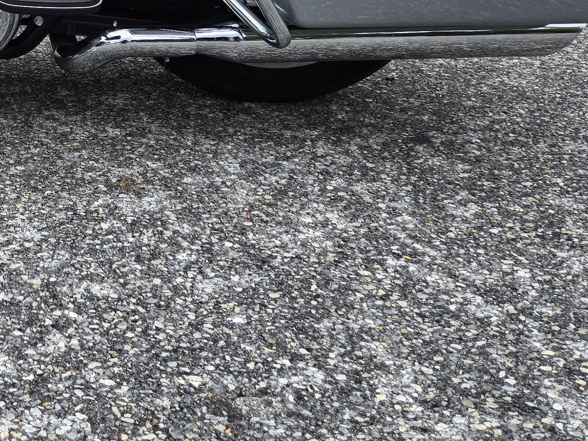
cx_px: -136
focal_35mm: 64
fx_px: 1087
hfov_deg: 26.5
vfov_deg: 20.6
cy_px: -153
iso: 25
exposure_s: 1/779
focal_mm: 5.4
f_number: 1.8
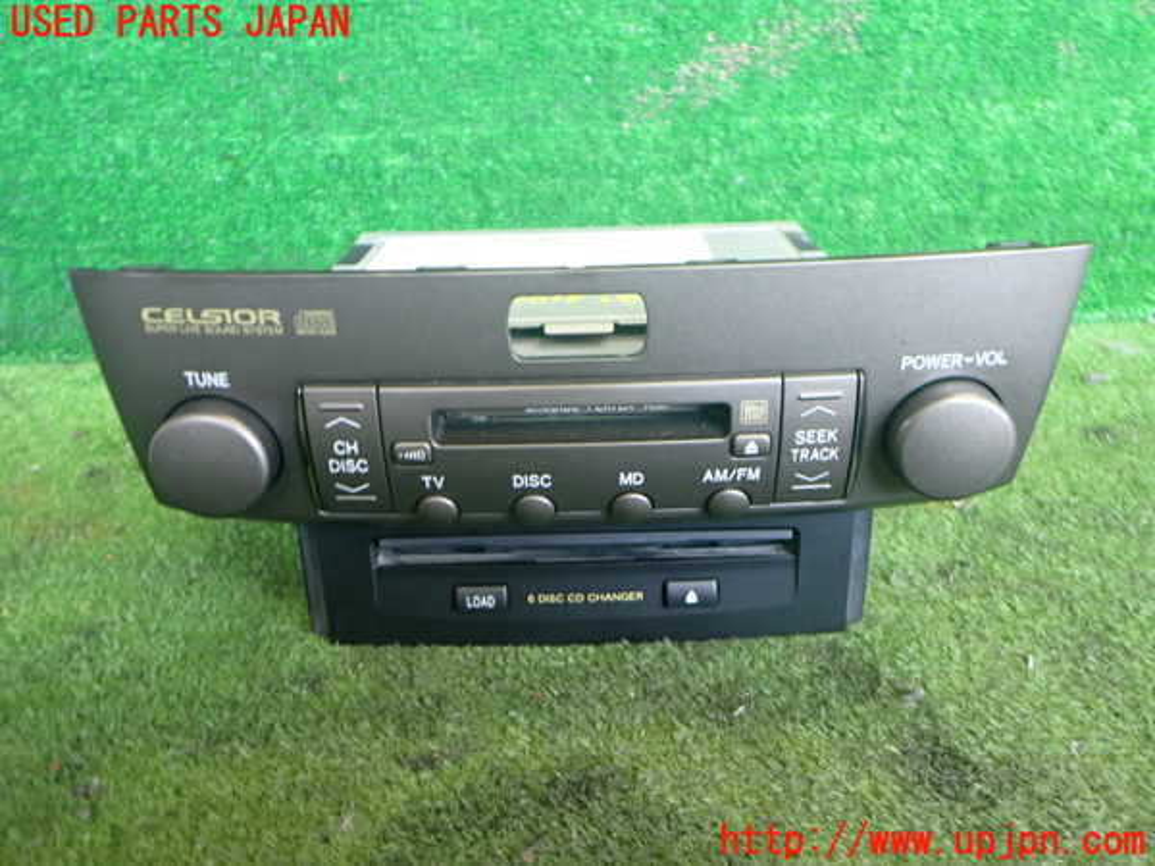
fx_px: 1001
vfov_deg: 46.8
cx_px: 578
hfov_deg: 60.0
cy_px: 433
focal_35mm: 30
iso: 250
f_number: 2.3
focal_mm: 5.4
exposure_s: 1/30
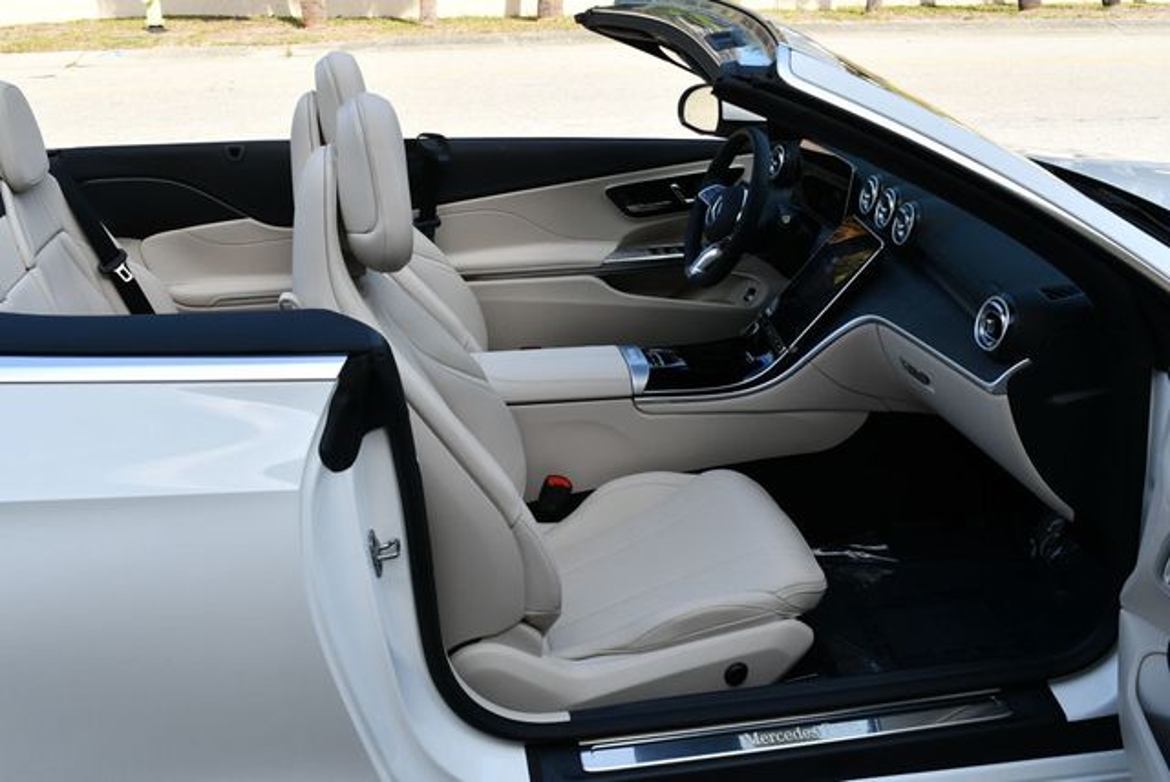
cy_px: 391
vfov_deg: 36.9
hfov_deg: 53.1
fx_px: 1171
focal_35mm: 36
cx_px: 585
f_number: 7.1
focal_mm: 18
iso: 200
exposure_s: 1/250
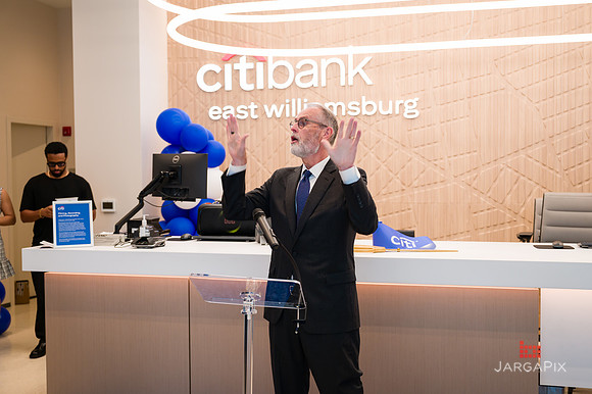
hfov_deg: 47.6
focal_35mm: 41
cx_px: 305
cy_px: 191
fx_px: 671
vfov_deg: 32.7
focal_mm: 38
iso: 400
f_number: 3.2
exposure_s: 1/200
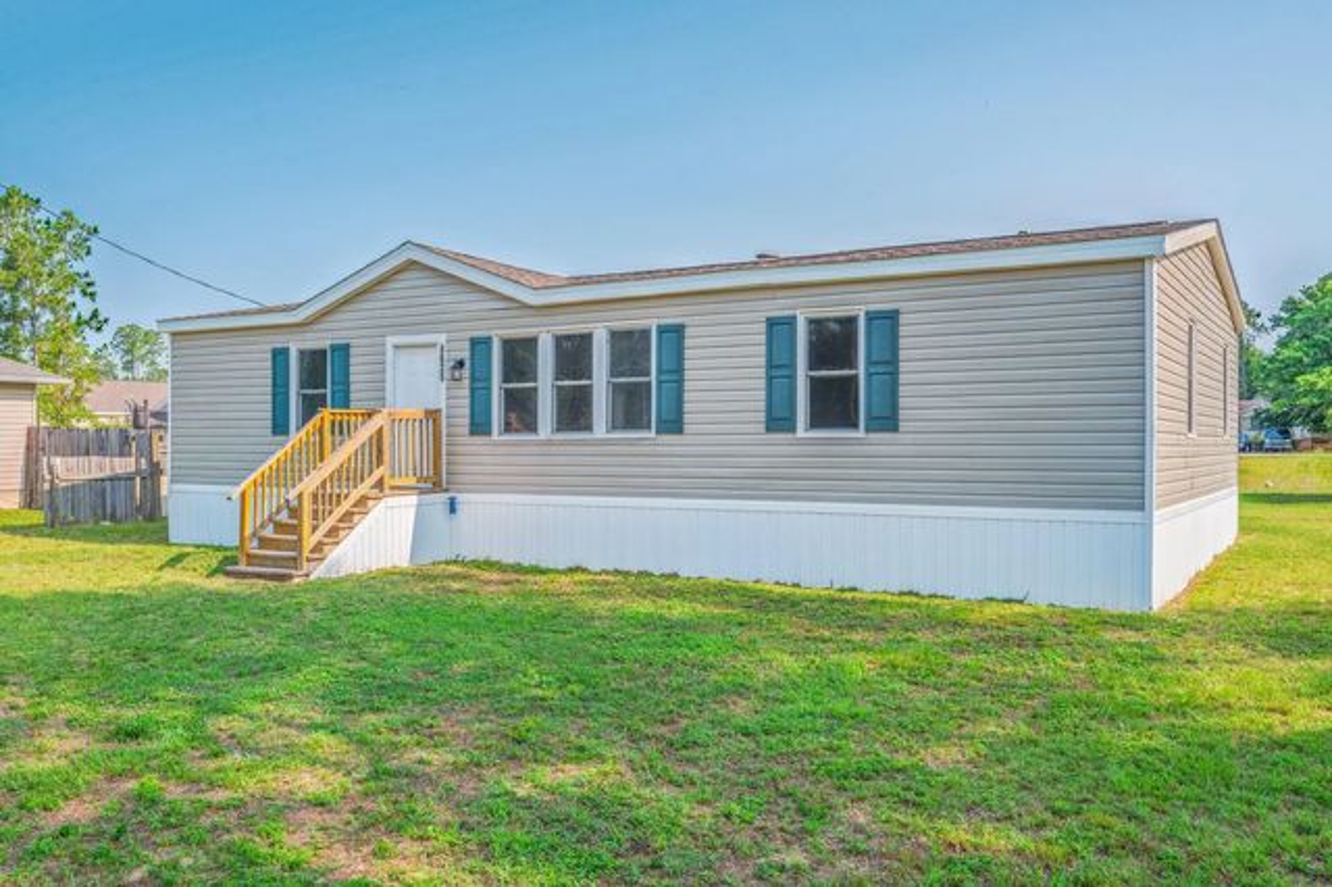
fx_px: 1109
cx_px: 666
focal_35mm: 30
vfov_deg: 43.6
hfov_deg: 62.0
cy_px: 444
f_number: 9
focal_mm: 30
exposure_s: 1/250
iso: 100
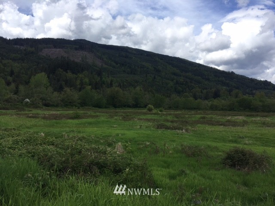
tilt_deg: -1.1
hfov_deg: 61.7
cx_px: 138
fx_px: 230
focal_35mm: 29
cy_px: 103
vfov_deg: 48.2
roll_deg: -2.1
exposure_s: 1/1672
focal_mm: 4.15
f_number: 2.2
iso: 25
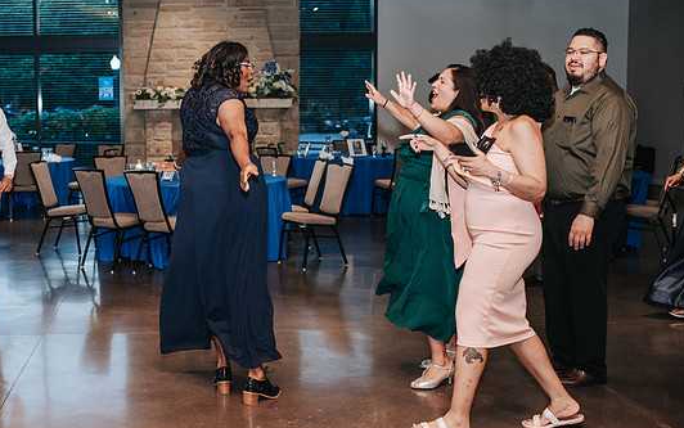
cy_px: 210
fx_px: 970
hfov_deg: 38.2
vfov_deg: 24.9
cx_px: 199
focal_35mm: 52
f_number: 2.8
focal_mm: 35
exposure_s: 1/160
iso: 1000
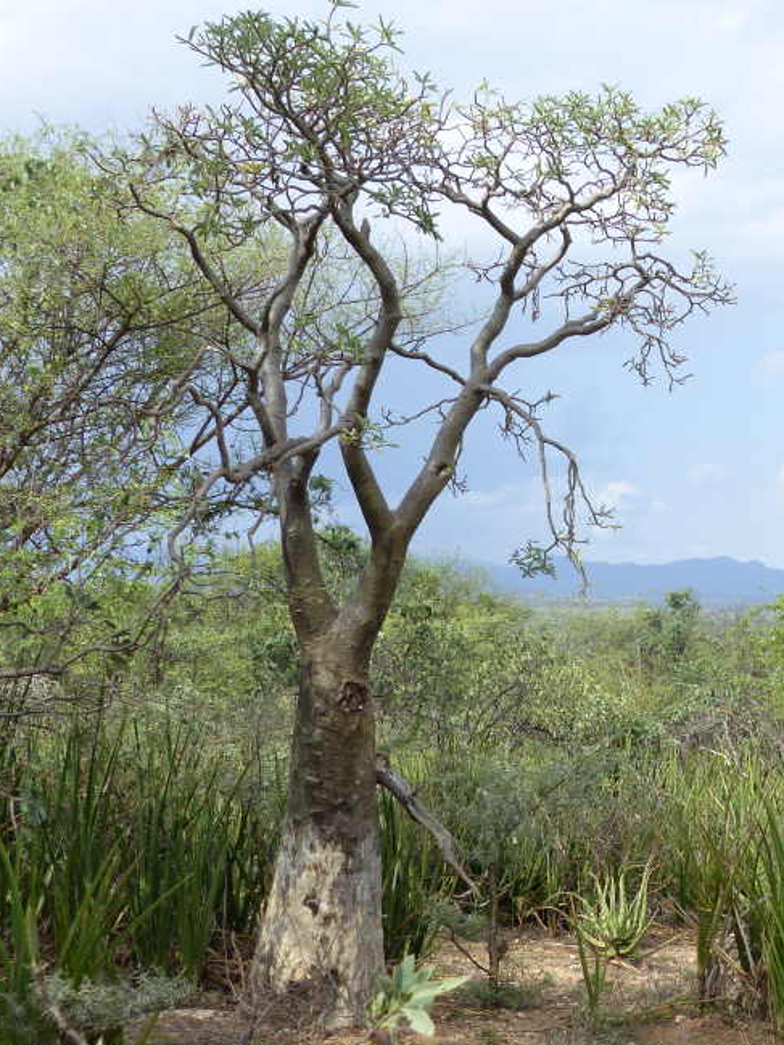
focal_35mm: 77
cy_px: 552
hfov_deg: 18.9
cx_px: 654
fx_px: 2324
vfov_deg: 25.3
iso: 100
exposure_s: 1/640
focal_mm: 9.1
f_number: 3.5
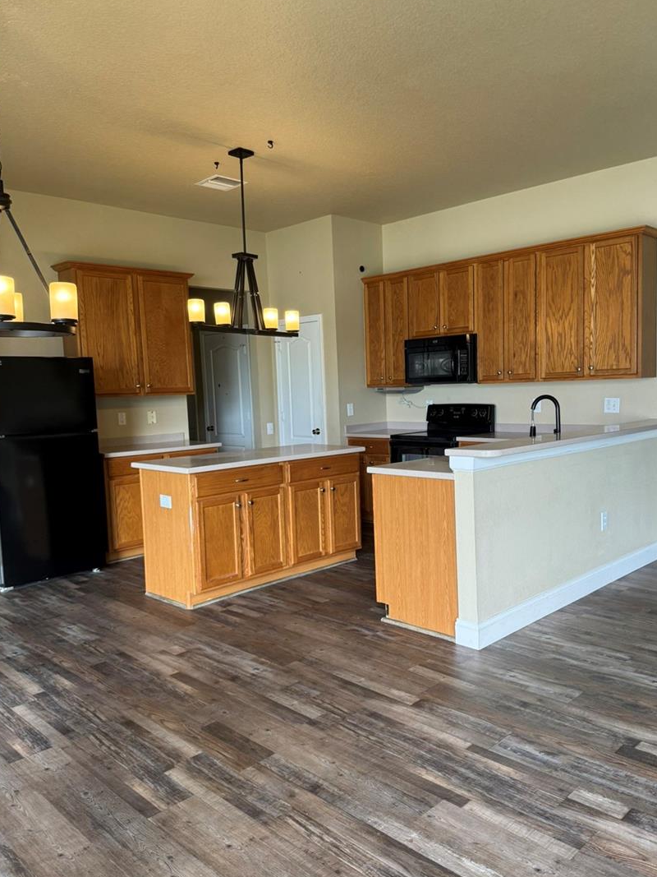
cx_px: 358
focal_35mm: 27
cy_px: 455
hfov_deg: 51.3
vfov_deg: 65.3
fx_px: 683
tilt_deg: -2.5
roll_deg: +4.2
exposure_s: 1/120
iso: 160
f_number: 1.78
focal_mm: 6.76
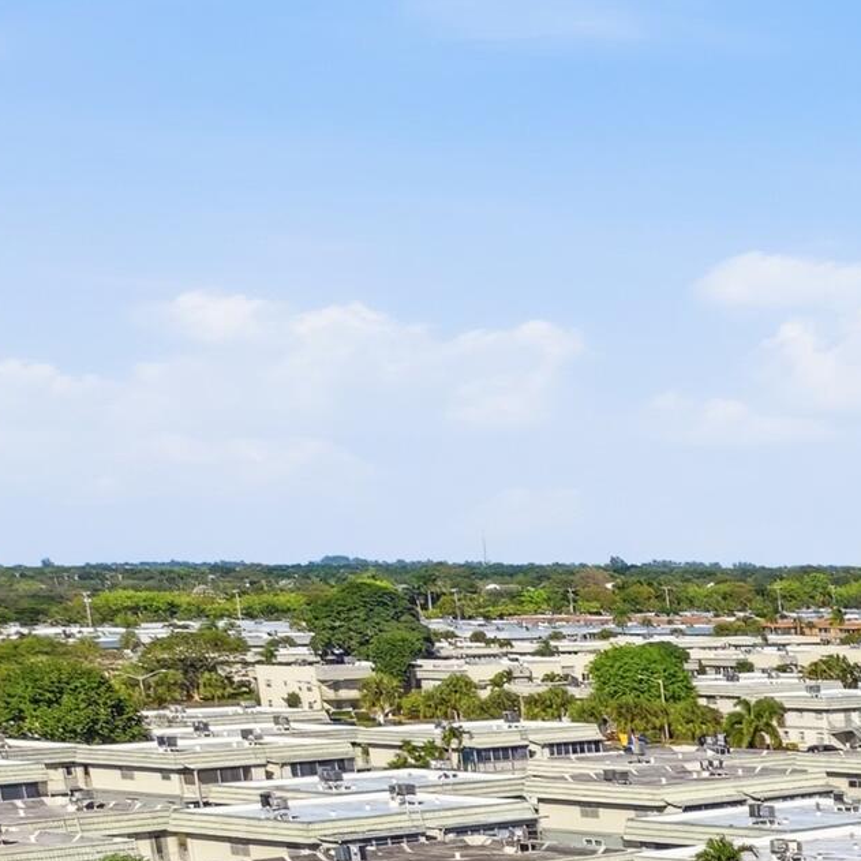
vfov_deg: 18.8
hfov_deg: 16.7
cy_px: 1186
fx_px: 2364
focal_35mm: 84
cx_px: 1602
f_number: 1.8
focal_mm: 8.7
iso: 100
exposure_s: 1/6000
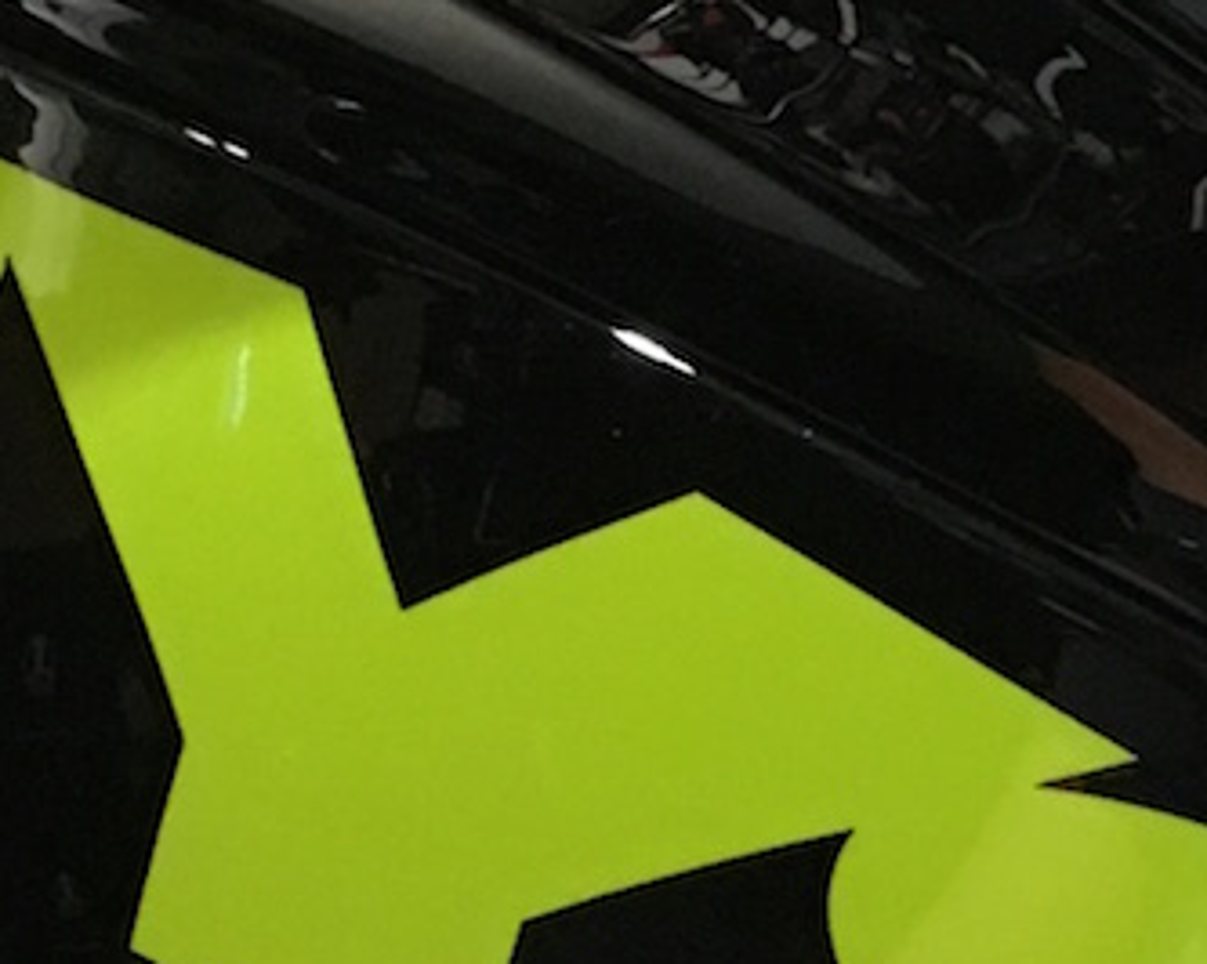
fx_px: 6069
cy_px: 1004
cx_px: 1058
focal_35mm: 170
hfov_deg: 11.3
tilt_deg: -6.1
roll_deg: -0.1
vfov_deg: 9.0
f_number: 2.2
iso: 160
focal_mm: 4.15
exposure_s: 1/30
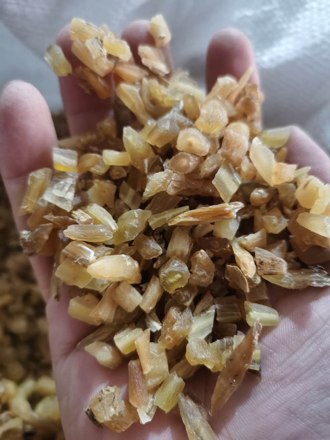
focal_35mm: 27
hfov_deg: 51.3
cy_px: 220
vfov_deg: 65.3
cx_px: 165
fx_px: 343
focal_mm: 5.58
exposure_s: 1/25
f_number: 1.8
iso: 640
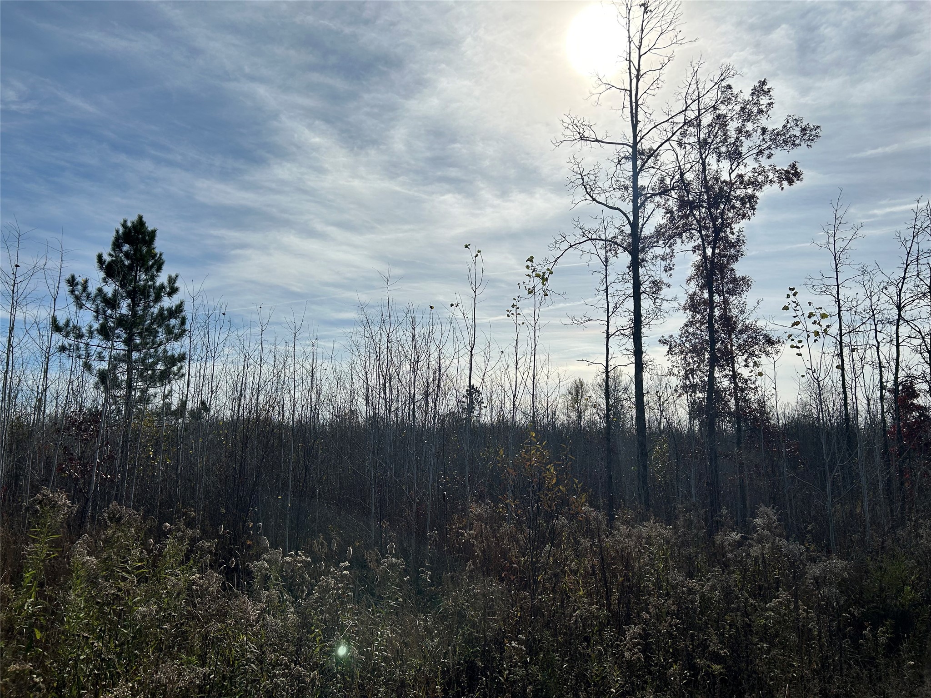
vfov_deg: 53.1
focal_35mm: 26
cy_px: 349
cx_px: 466
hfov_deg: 67.3
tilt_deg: +10.3
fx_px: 699
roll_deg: -1.1
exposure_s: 1/14286
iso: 50
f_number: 1.5
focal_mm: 5.7
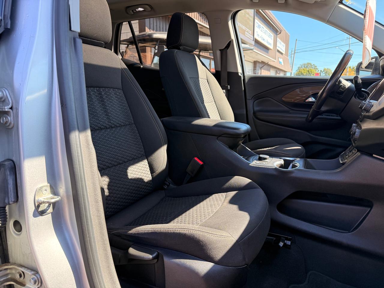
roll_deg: +0.5
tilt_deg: -10.5
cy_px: 144
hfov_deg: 71.6
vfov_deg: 56.8
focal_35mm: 24
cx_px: 192
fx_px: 266
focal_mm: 6.76
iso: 100
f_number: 1.78
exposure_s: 1/372
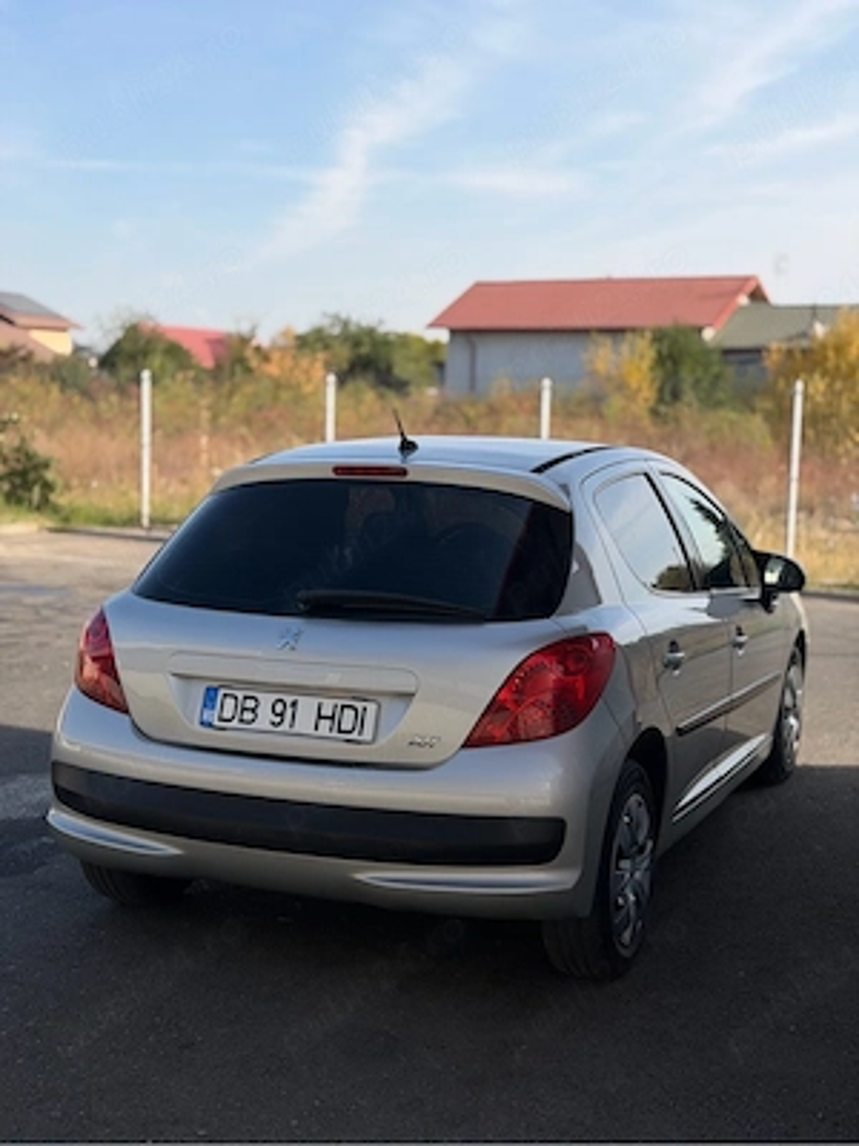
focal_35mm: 48
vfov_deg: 39.7
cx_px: 430
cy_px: 573
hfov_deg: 30.3
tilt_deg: -6.4
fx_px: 1588
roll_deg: -2.2
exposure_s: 1/2976
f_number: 1.78
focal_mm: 6.76
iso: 64
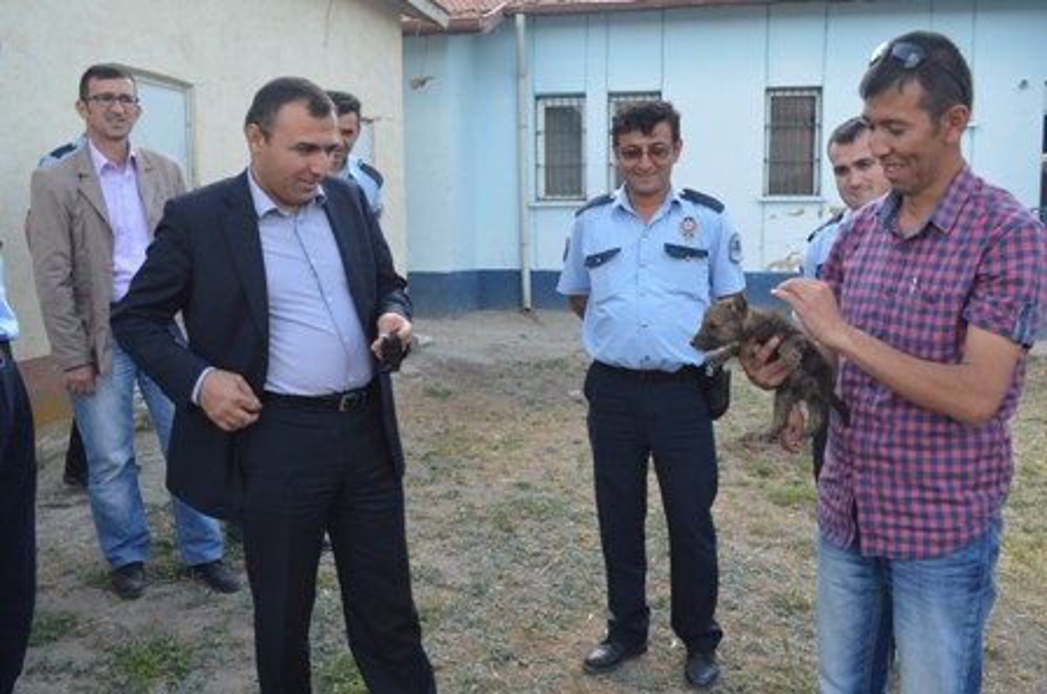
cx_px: 524
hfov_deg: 57.3
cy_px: 347
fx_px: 958
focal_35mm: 33
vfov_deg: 39.8
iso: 200
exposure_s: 1/160
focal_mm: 22
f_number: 6.3
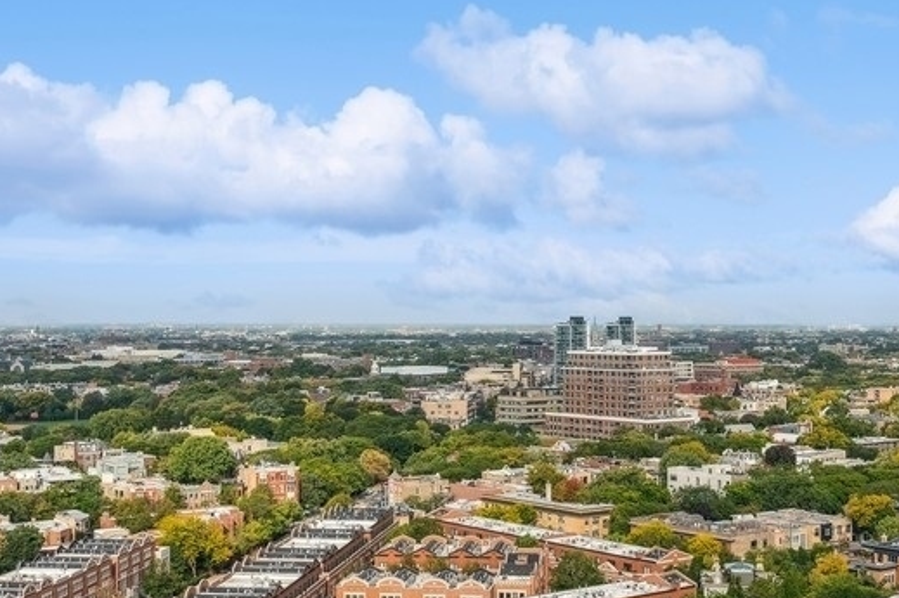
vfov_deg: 25.9
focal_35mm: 52
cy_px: 279
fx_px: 1297
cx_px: 471
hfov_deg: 38.2
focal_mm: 30
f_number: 14
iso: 100
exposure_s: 1/60
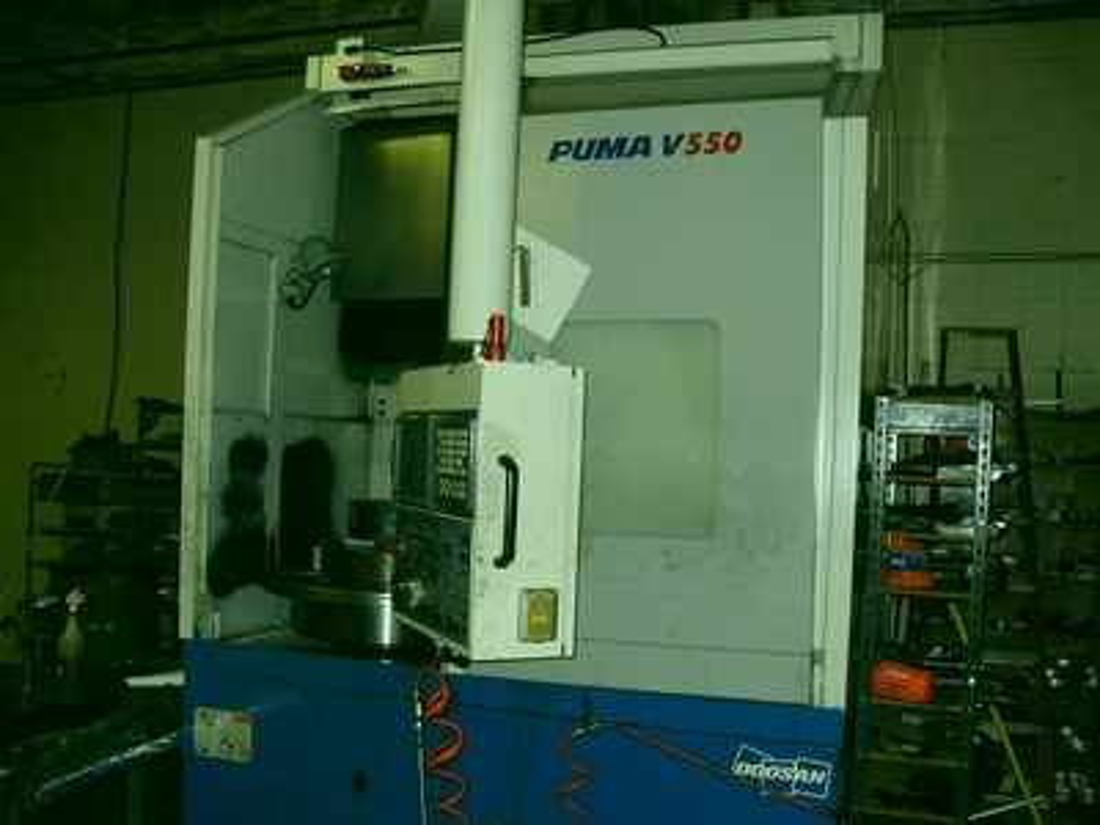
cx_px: 550
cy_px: 412
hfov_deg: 54.0
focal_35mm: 34
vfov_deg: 41.8
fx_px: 1080
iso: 100
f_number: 2.8
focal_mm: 6.3
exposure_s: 1/45
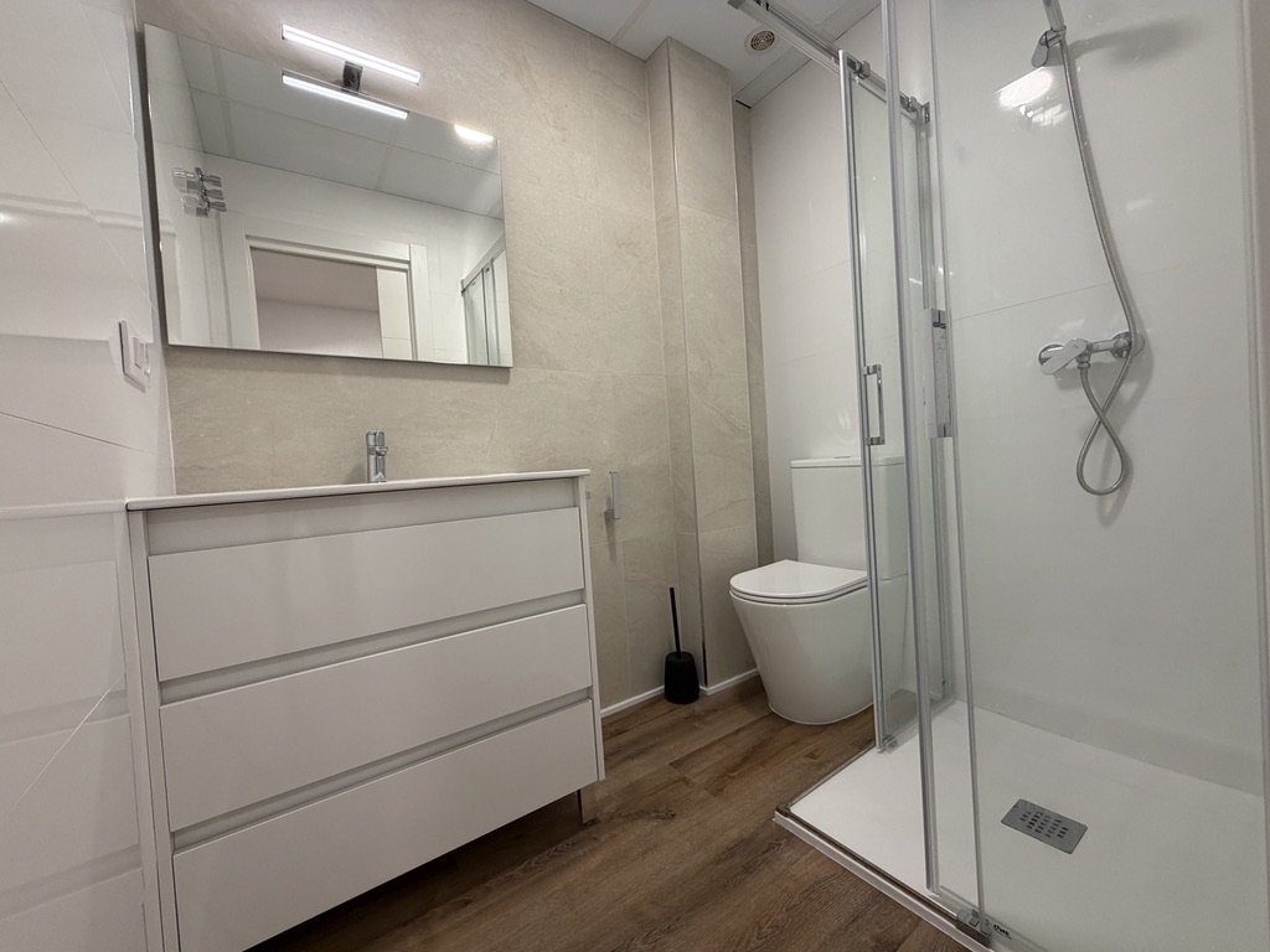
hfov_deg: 102.1
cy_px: 476
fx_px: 514
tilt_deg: -0.7
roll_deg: +4.0
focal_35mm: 14
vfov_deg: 85.7
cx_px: 635
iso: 200
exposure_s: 1/100
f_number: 2.2
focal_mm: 2.22
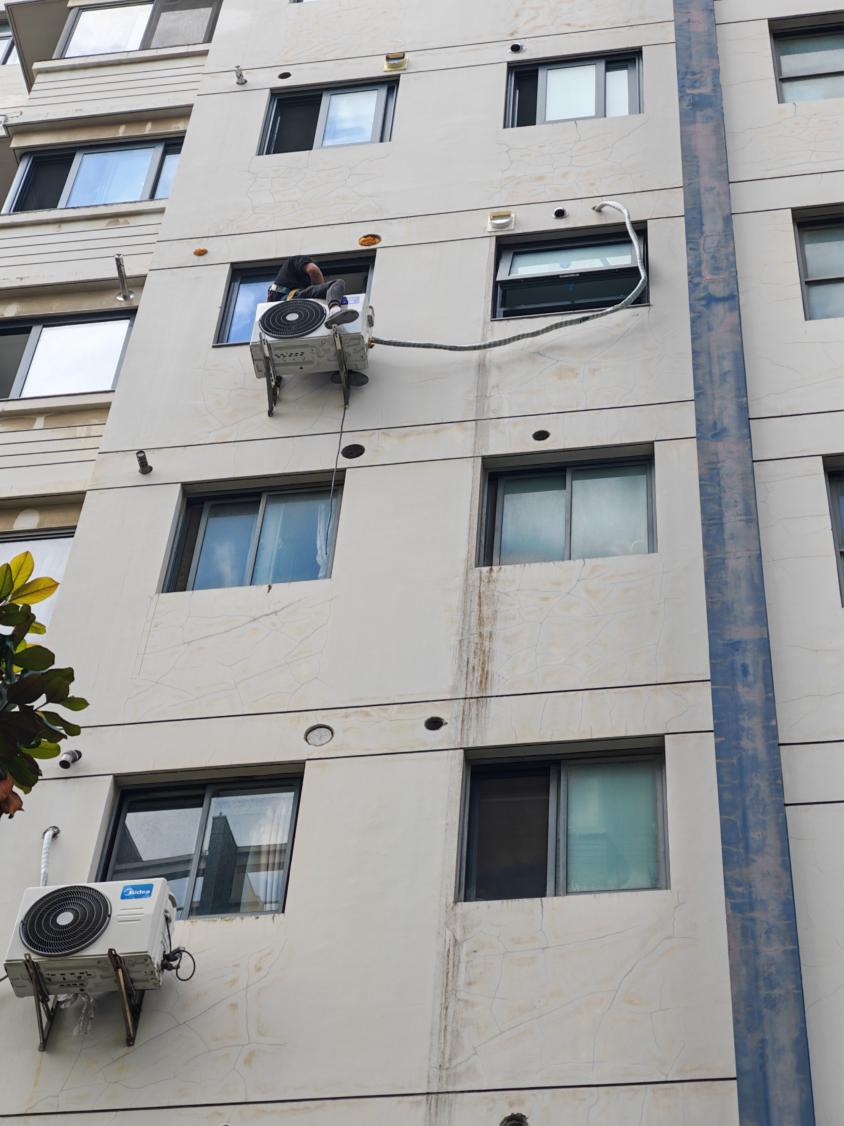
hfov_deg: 20.4
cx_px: 422
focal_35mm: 72
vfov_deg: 27.0
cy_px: 563
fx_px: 2341
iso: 50
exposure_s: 1/210
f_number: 2.4
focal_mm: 8.67
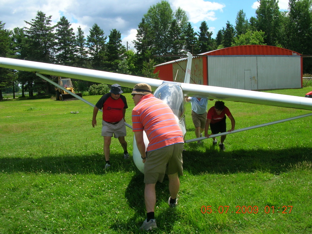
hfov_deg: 52.6
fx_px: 315
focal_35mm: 35
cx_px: 156
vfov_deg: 40.7
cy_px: 117
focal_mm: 5.8
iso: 50
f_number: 5.6
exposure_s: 1/276
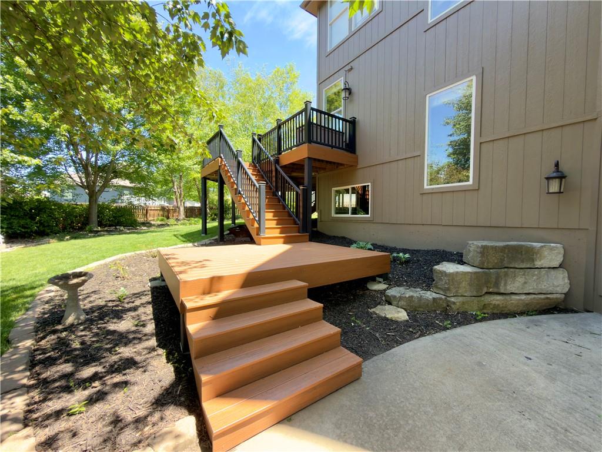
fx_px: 243
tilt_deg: -2.3
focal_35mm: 14
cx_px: 301
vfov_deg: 85.7
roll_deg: -0.7
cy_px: 226
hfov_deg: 102.1
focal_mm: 2.22
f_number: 2.2
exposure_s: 1/88
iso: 50
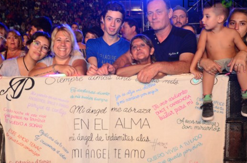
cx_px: 114
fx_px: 329
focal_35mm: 48
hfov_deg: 41.2
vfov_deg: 27.9
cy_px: 84
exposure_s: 1/20
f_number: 4.5
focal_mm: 26
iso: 1600
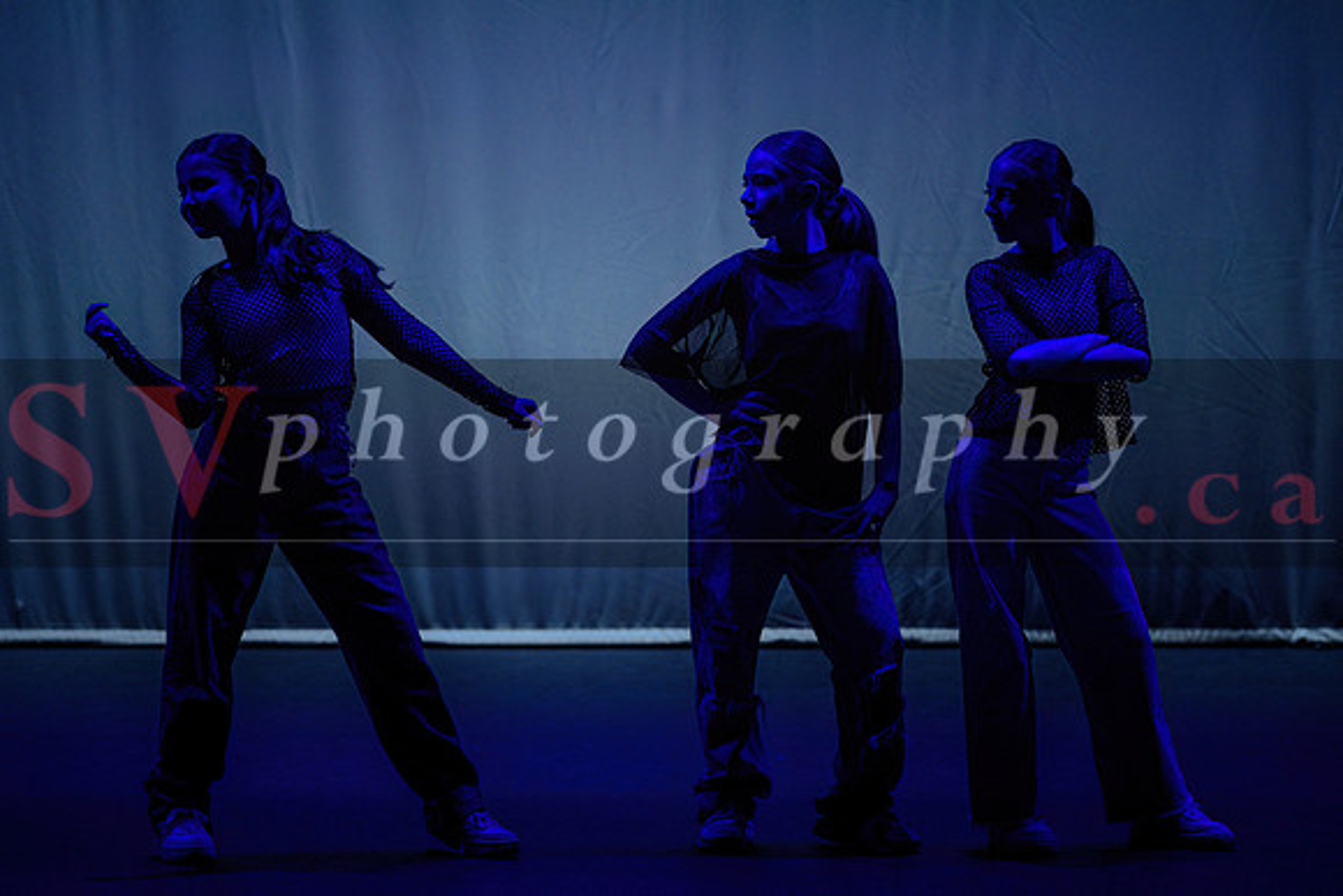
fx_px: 9058
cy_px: 443
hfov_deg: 8.5
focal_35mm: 243
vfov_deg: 5.7
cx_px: 622
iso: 1250
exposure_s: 1/500
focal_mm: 200
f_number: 2.8
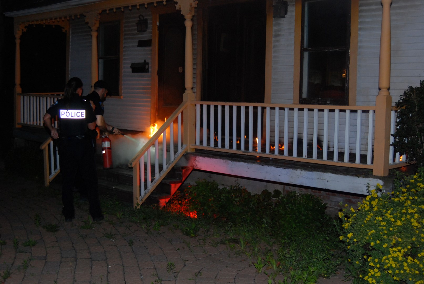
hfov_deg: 42.3
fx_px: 548
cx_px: 212
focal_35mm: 46
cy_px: 142
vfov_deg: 29.0
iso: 800
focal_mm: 31
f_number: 4.5
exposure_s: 1/60
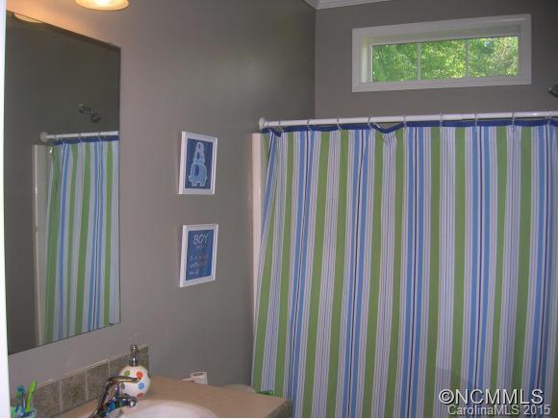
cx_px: 279
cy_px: 210
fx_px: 549
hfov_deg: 53.9
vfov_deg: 41.8
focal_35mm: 34
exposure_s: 1/60.1
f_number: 2.9
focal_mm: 5.7
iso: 50
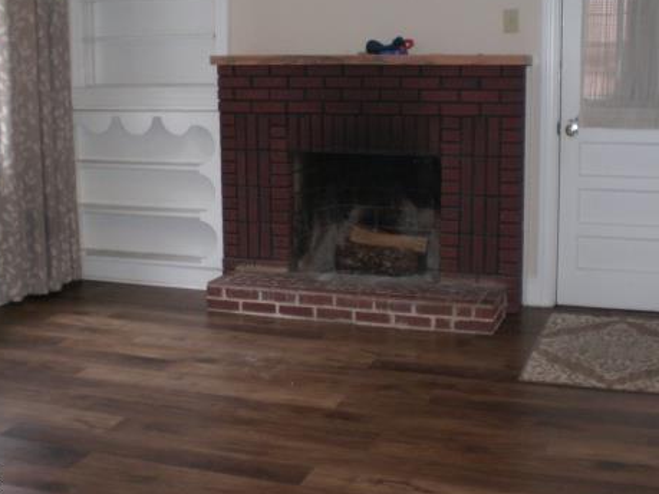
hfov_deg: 36.2
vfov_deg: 27.3
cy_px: 164
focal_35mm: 53
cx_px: 326
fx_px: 1009
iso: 200
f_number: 3.1
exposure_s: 1/60
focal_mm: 6.3
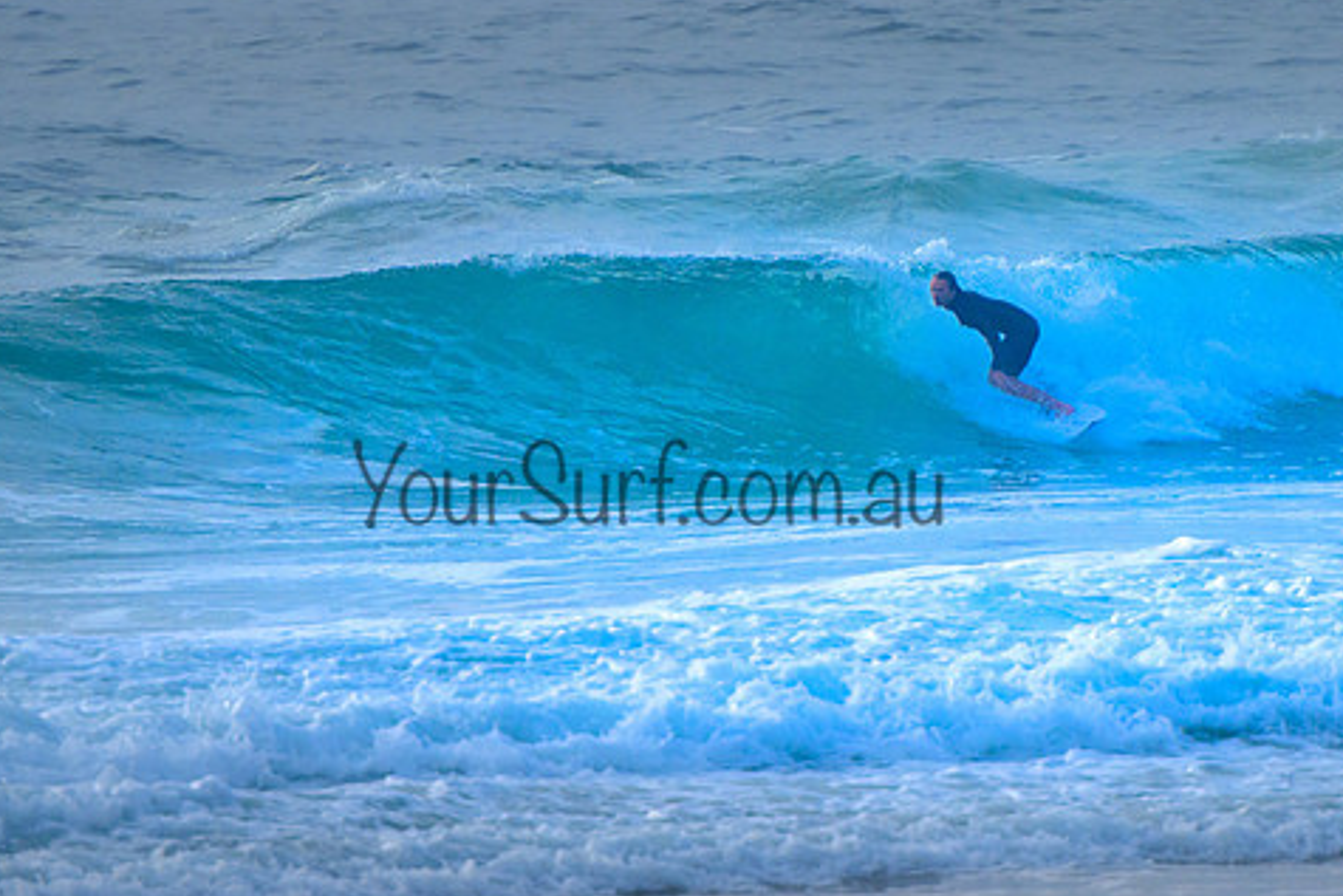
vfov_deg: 2.1
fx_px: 25038
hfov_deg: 3.1
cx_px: 950
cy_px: 446
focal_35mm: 671
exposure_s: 1/2000
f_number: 5.6
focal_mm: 400
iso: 1400
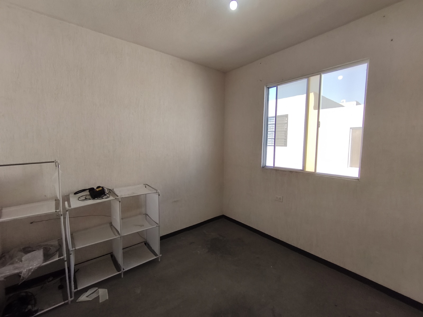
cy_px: 158
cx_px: 212
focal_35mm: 15
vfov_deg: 81.7
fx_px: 183
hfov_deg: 98.2
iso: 50
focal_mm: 1.65
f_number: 2.2
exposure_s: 1/251
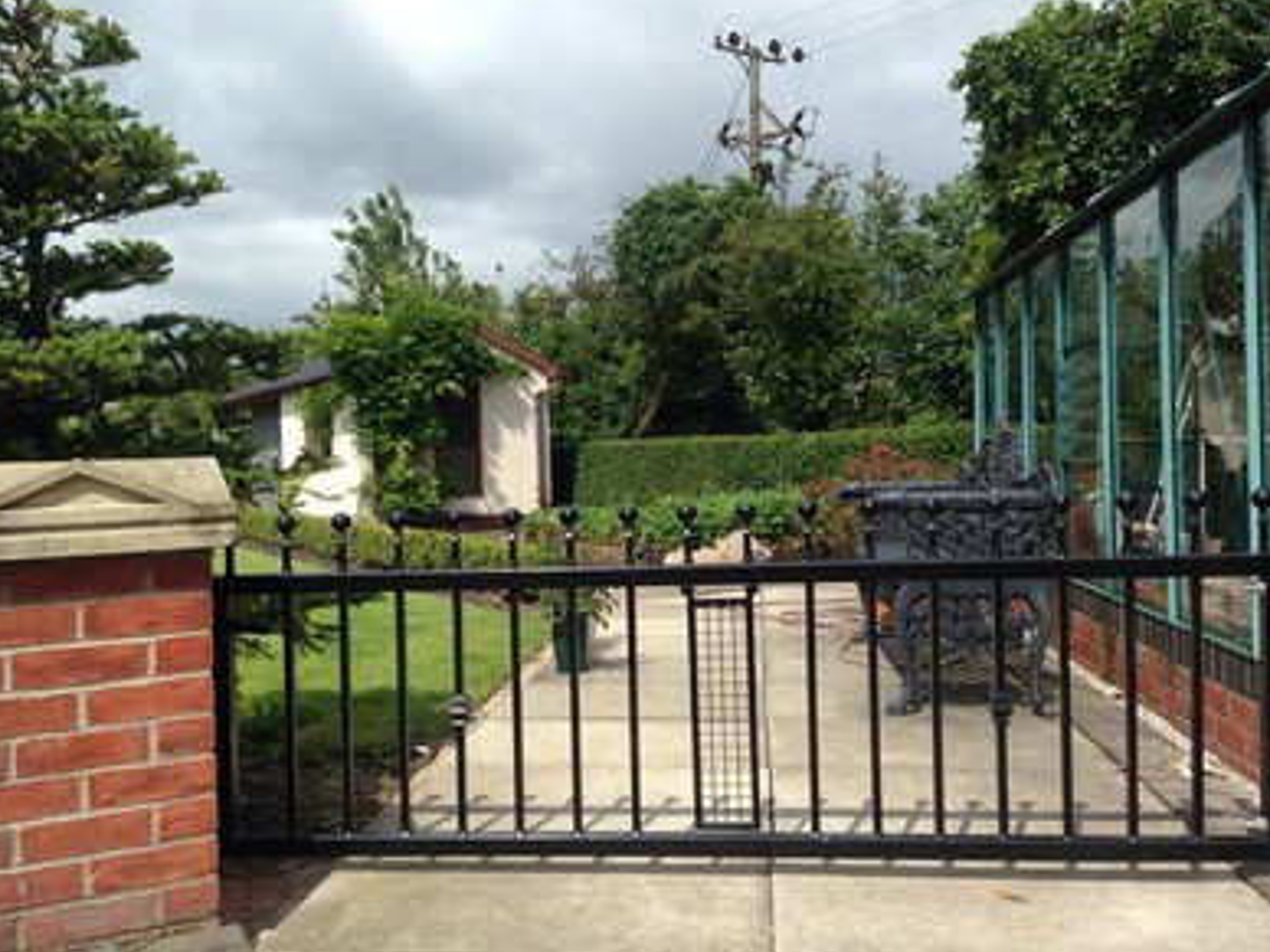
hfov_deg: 54.0
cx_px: 619
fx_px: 1247
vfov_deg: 41.8
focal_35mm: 34
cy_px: 474
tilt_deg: -0.9
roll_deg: +0.6
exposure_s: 1/1466
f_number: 2.4
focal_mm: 4.12
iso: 50
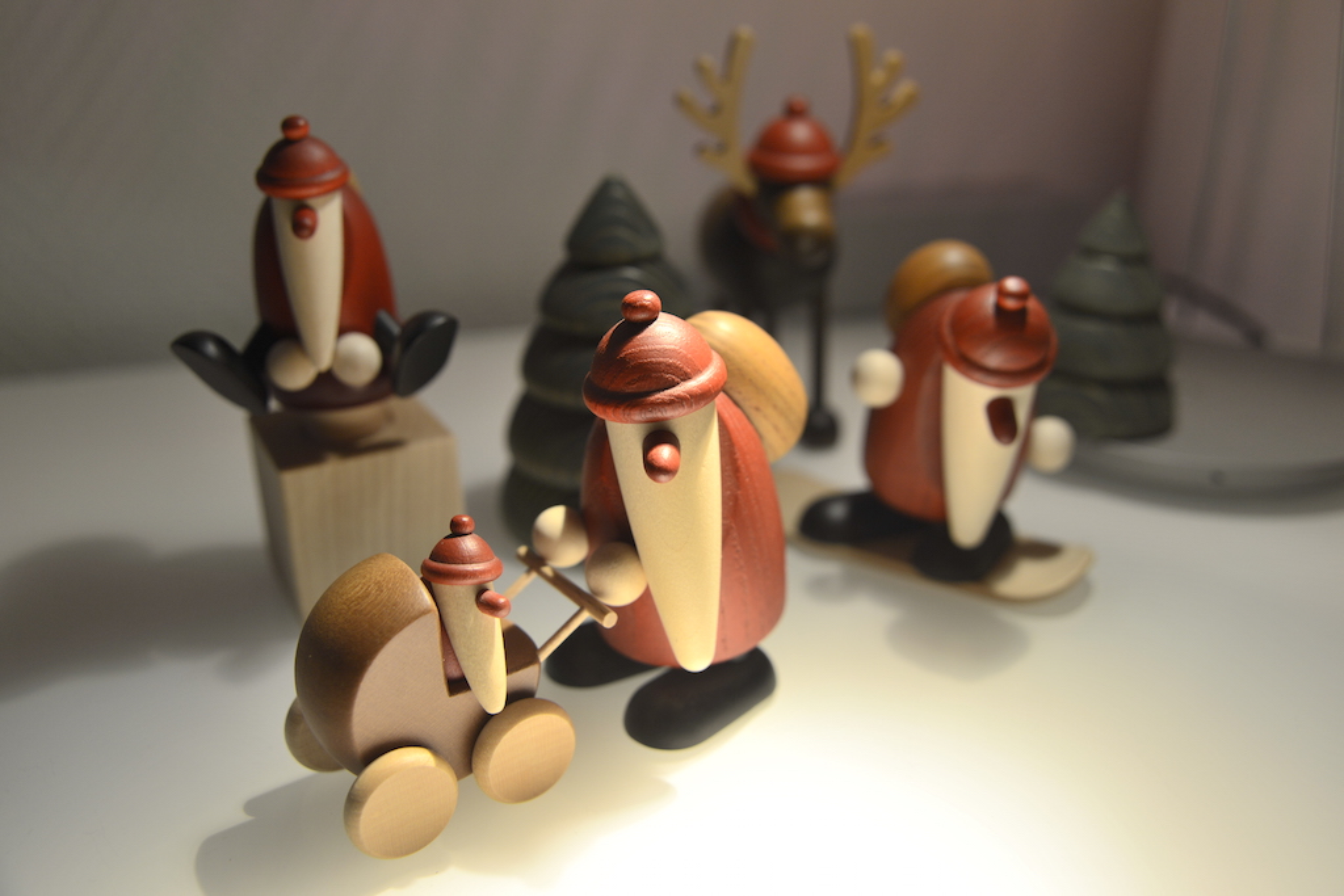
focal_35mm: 35
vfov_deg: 37.9
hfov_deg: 54.4
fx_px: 1307
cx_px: 672
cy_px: 448
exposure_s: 1/100
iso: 400
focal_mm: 35
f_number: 5
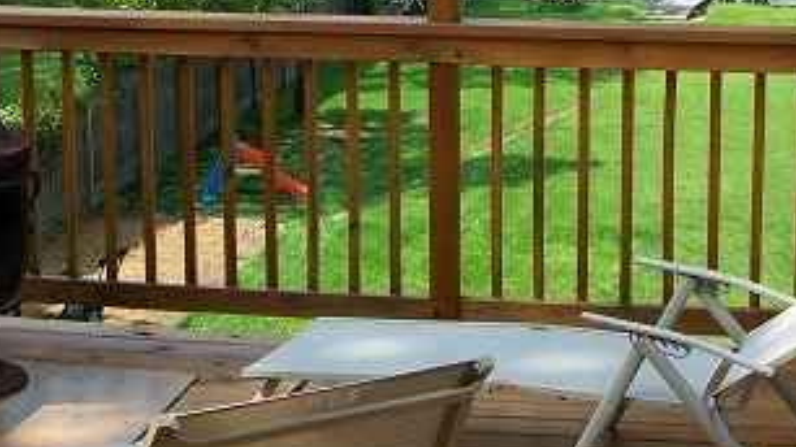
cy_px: 26
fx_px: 1730
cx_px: 479
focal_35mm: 82
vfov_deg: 14.5
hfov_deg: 25.9
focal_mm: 6
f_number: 2.7
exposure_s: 1/500
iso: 64
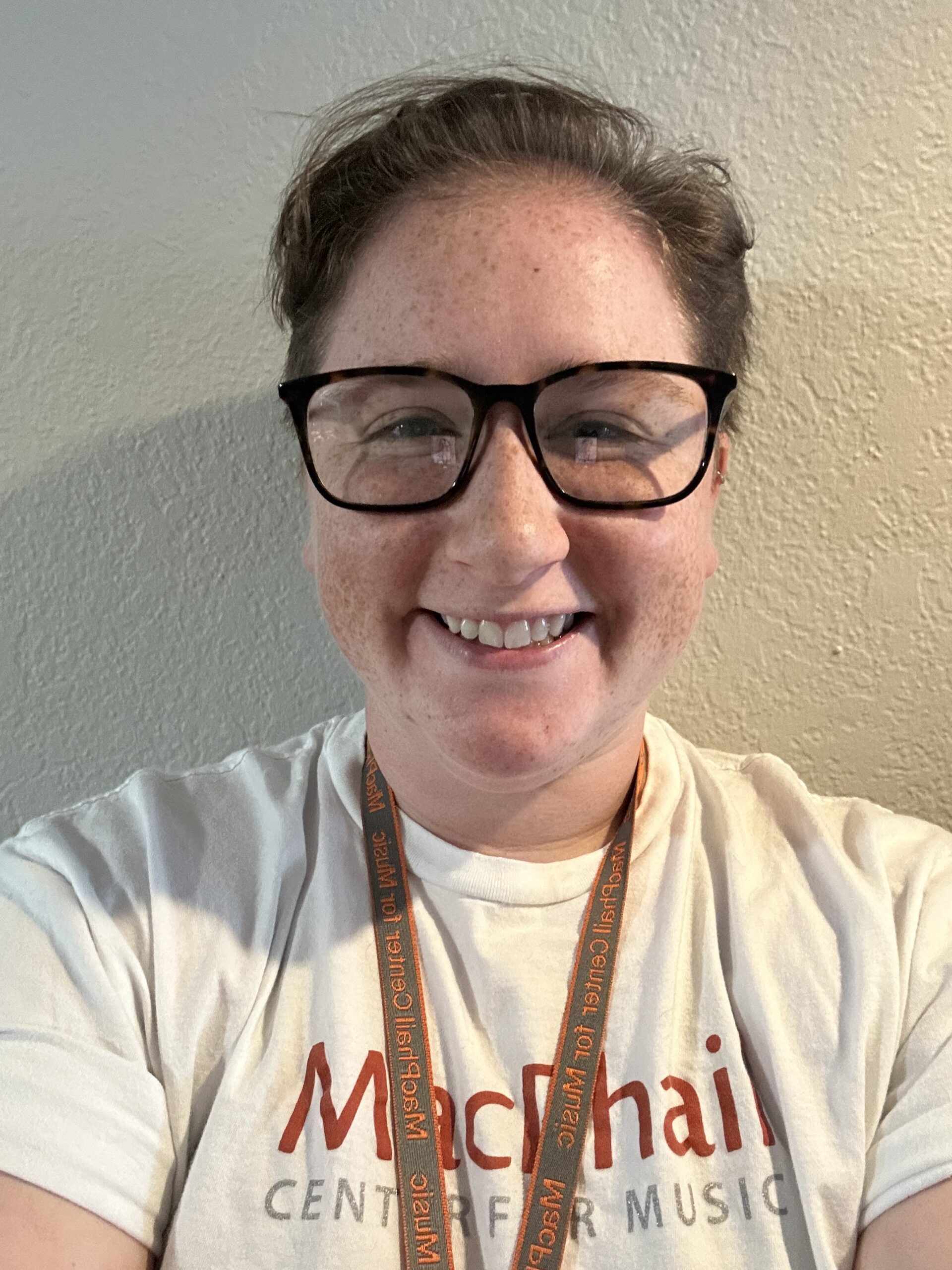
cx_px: 476
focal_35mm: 30
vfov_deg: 60.0
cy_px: 635
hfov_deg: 46.8
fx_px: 1100
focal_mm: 2.69
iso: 320
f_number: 1.9
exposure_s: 1/30
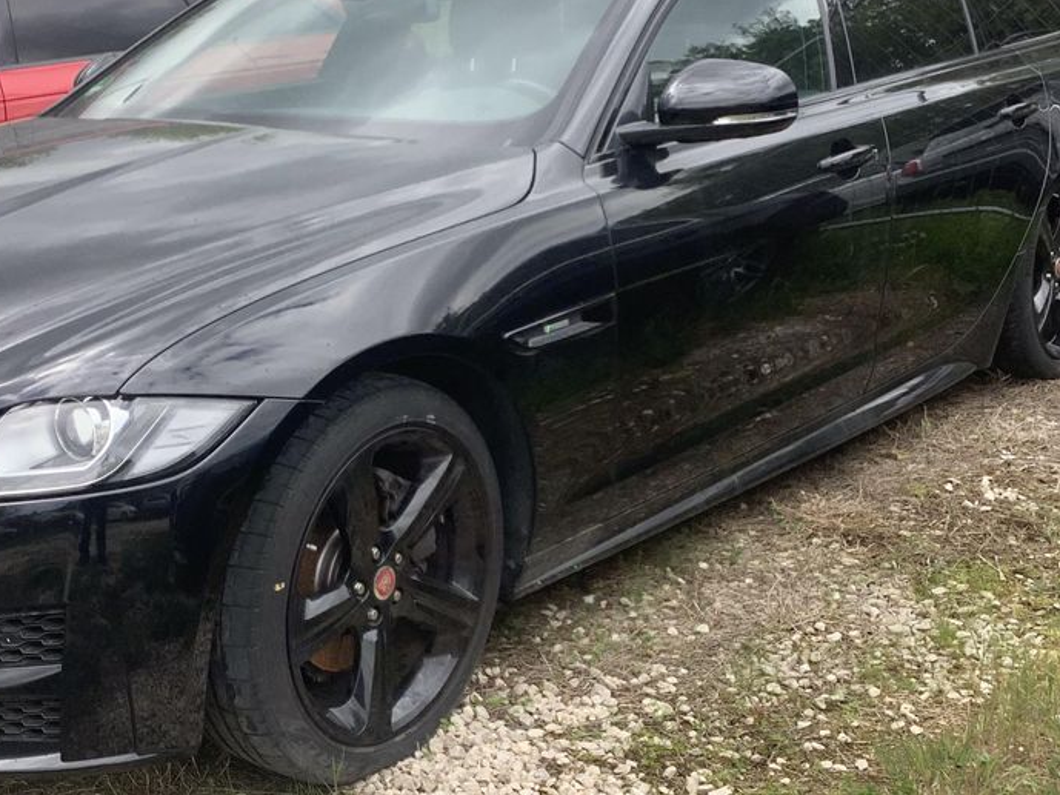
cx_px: 312
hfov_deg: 35.0
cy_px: 357
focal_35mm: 54
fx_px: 1654
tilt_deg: -14.6
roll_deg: +1.8
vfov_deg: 27.0
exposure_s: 1/316
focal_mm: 3.3
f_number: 2.4
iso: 25
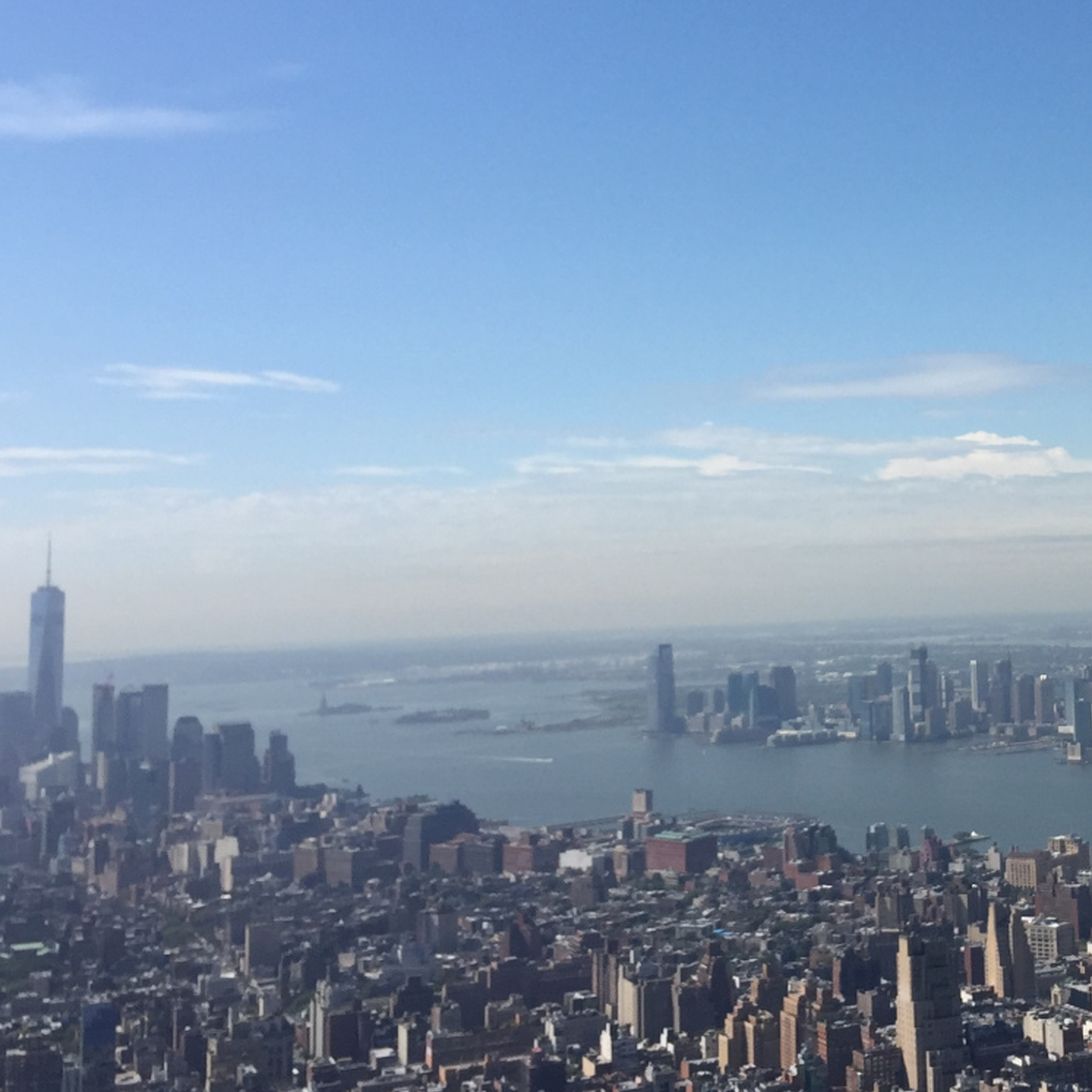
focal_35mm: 55
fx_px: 1963
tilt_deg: +7.3
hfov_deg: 29.8
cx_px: 975
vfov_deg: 30.8
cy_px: 337
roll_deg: +1.1
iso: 32
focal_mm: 4.15
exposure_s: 1/2825
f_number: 2.2
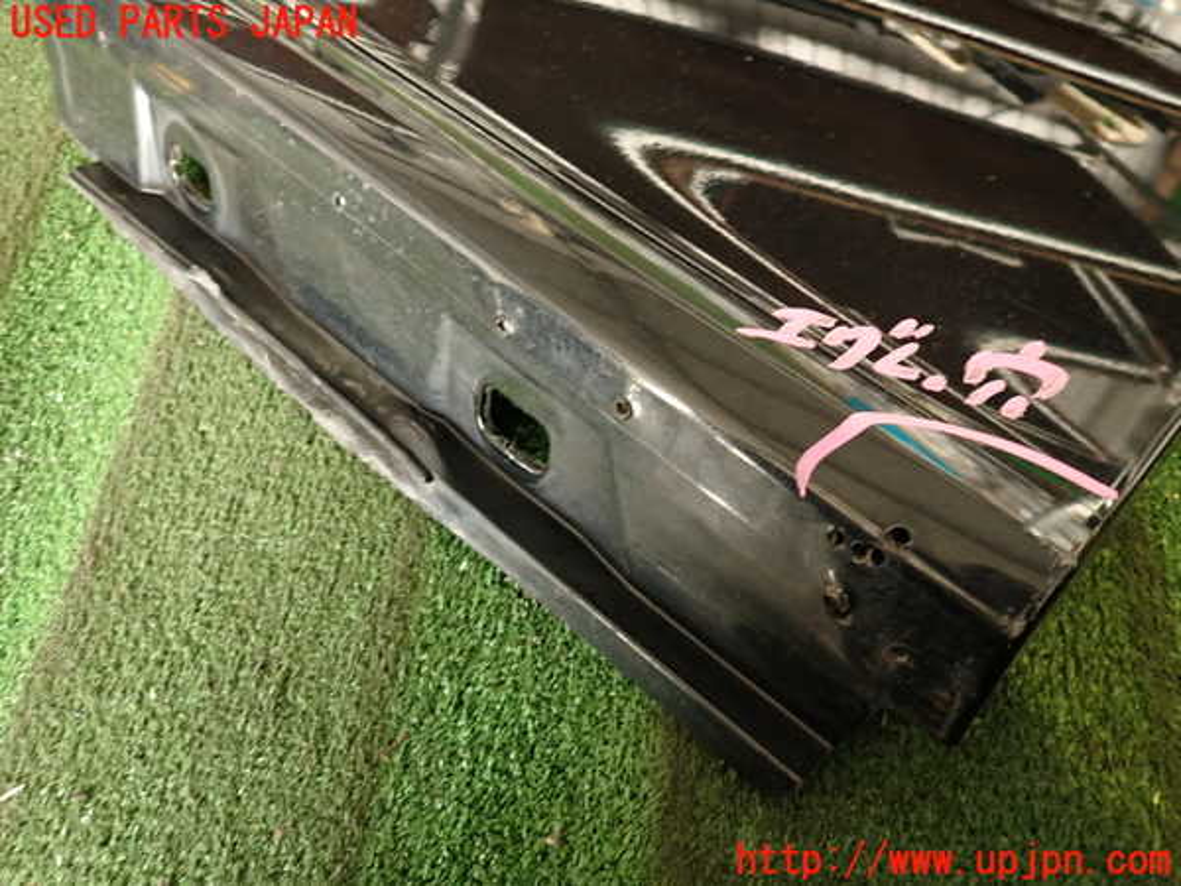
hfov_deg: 69.4
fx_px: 853
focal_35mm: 25
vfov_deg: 54.9
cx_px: 590
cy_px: 443
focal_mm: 4.5
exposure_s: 1/30
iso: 250
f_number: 2
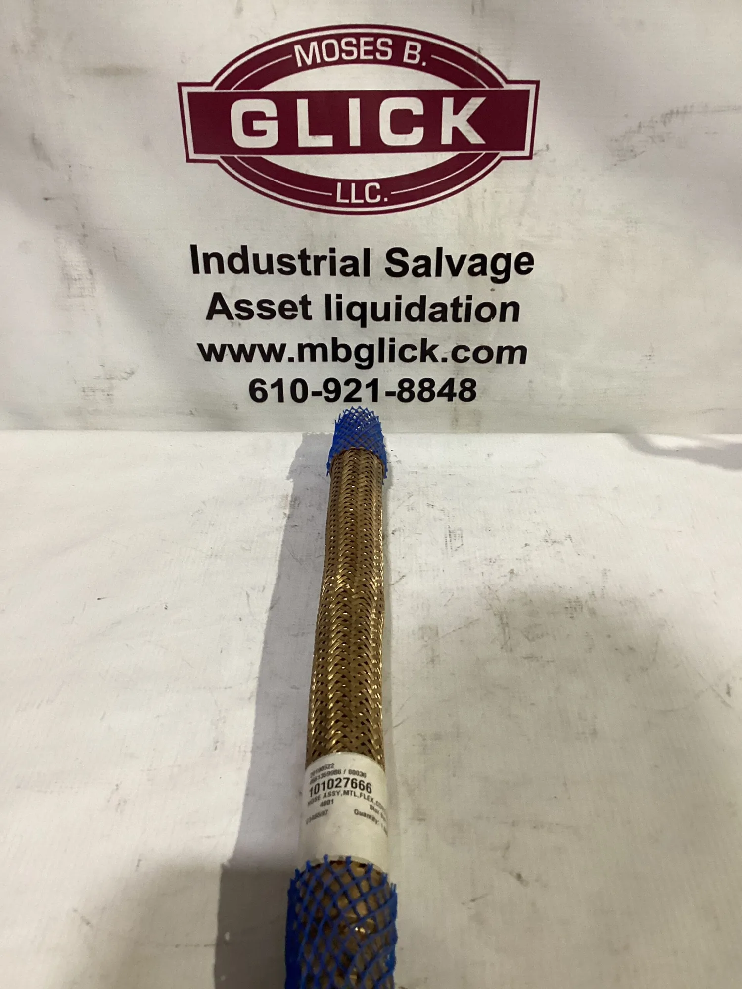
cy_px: 494
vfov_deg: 58.4
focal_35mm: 31
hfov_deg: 45.4
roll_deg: +1.8
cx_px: 371
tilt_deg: -32.3
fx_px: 886
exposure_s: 1/50
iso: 160
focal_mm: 3.3
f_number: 2.4
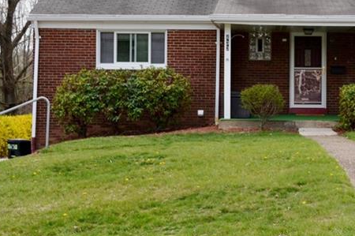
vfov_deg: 16.6
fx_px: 808
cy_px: 91
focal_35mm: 82
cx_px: 292
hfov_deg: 24.3
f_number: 5.6
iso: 100
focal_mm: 24
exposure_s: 1/200
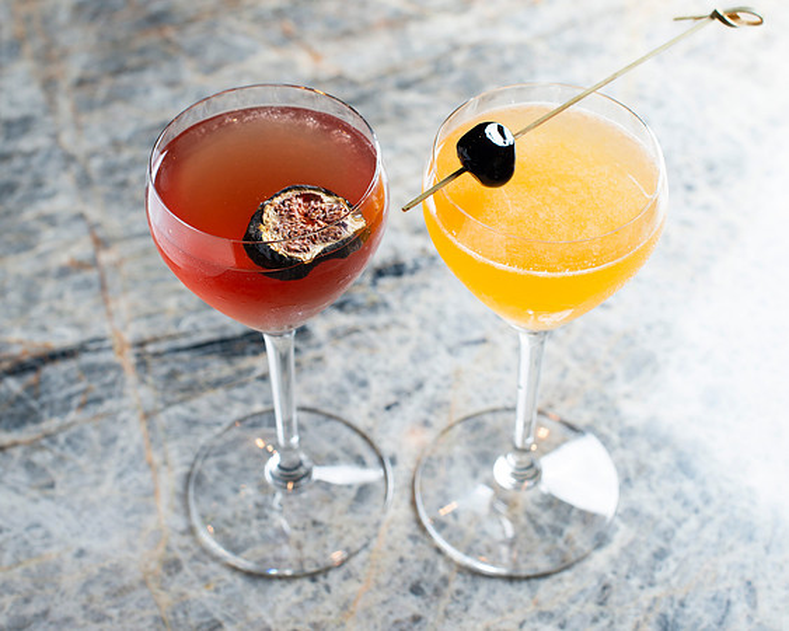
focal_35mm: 64
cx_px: 403
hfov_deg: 29.5
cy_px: 305
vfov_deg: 23.7
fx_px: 1500
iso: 200
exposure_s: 1/200
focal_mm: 50
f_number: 5.6
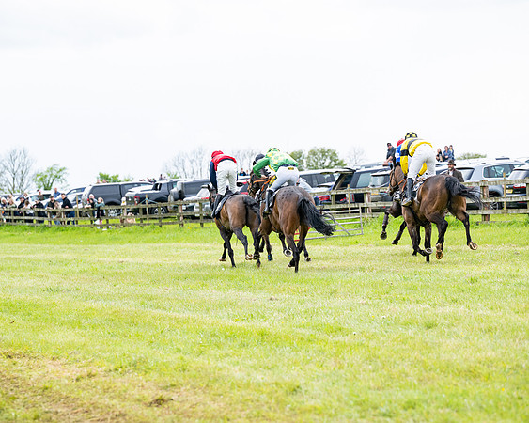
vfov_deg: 11.4
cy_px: 212
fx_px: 2116
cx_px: 278
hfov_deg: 14.2
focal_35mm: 135
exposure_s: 1/2500
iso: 400
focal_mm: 120
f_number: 4
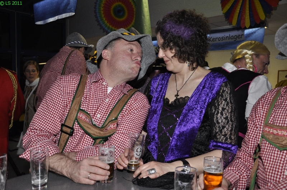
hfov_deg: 53.2
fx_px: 287
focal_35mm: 36
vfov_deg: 36.8
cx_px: 144
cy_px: 95
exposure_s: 1/60
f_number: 5
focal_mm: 24
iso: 400
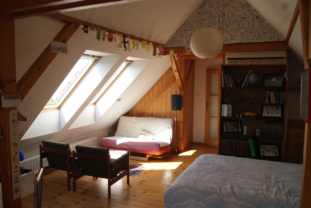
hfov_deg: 61.9
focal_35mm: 30
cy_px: 104
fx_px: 259
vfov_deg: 43.7
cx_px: 156
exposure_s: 1/200
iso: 400
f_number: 5.6
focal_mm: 20
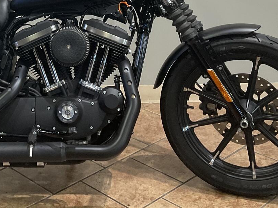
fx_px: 570
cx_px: 37
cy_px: -32
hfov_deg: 26.6
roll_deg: +0.9
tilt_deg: -10.6
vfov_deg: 19.7
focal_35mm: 71
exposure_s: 1/60
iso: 50
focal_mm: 3
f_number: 1.8
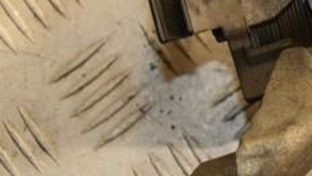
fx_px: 1267
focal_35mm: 153
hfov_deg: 13.7
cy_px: 27
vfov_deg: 7.9
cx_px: 359
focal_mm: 38
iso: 800
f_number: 5
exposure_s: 1/100
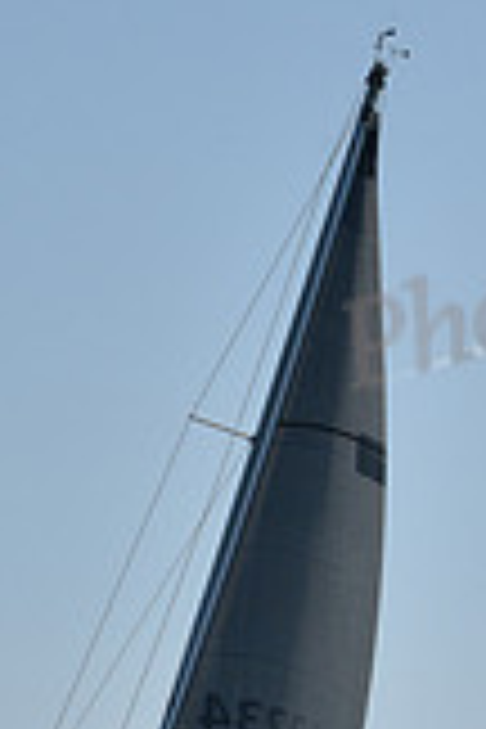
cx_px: 110
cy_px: 572
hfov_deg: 4.5
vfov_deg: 6.7
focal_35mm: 308
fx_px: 6237
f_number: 8
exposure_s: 1/1600
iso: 250
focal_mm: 86
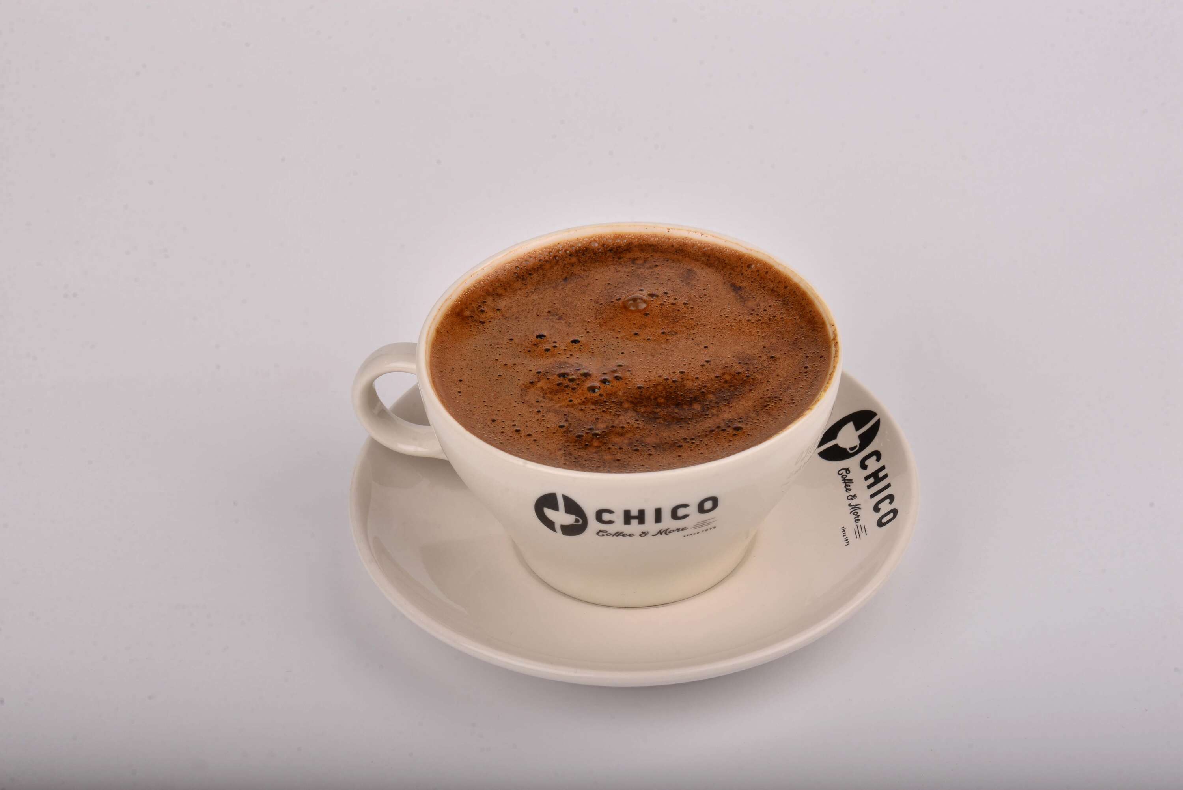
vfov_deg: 6.9
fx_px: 6574
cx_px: 592
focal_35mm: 200
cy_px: 395
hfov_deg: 10.3
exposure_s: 1/200
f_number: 18
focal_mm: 200
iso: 100
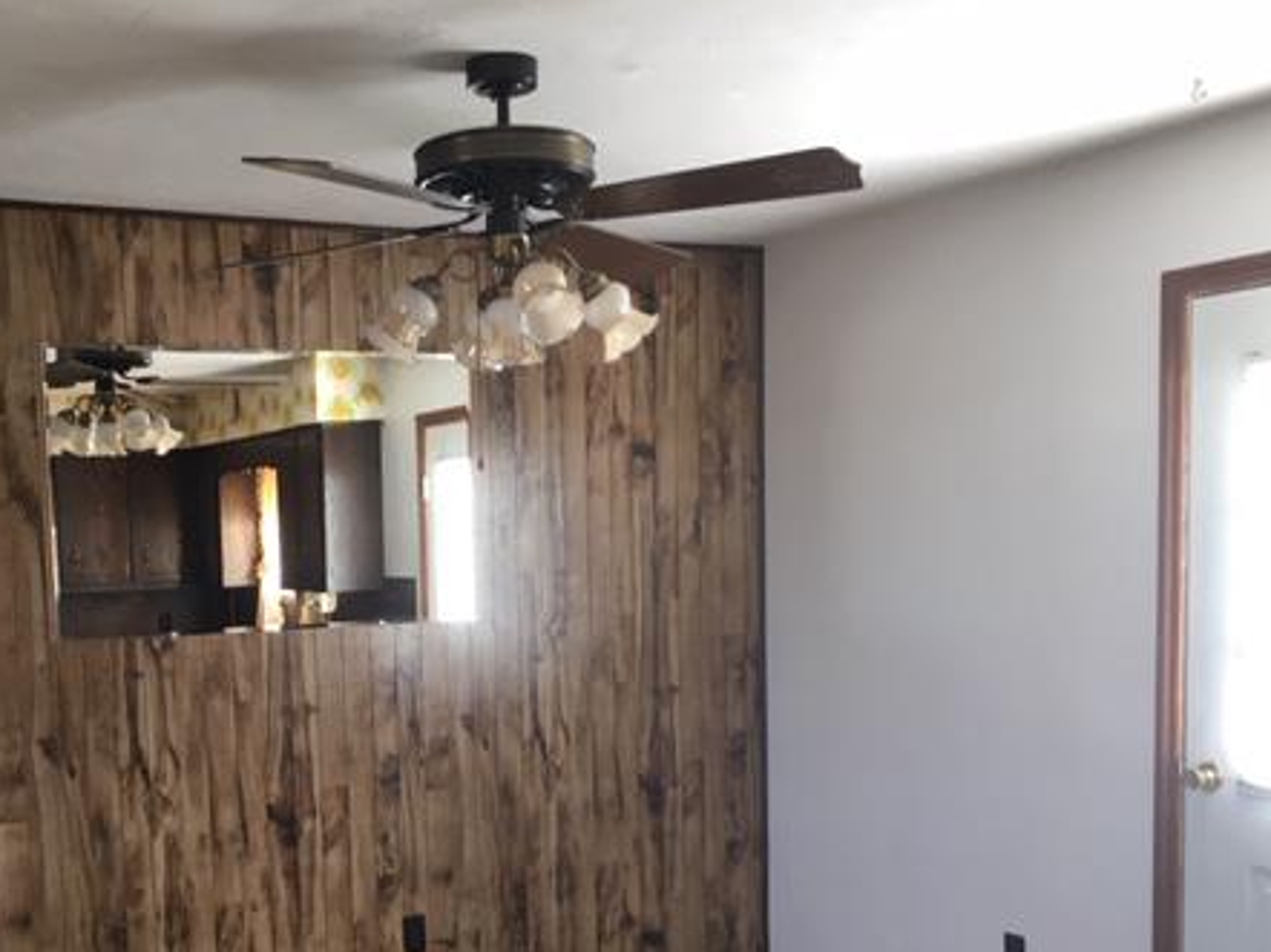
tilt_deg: -7.1
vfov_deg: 33.8
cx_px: 449
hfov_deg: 44.3
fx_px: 1541
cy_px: 682
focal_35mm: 42
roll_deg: +2.0
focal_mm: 4.15
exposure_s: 1/30
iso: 50
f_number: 2.2
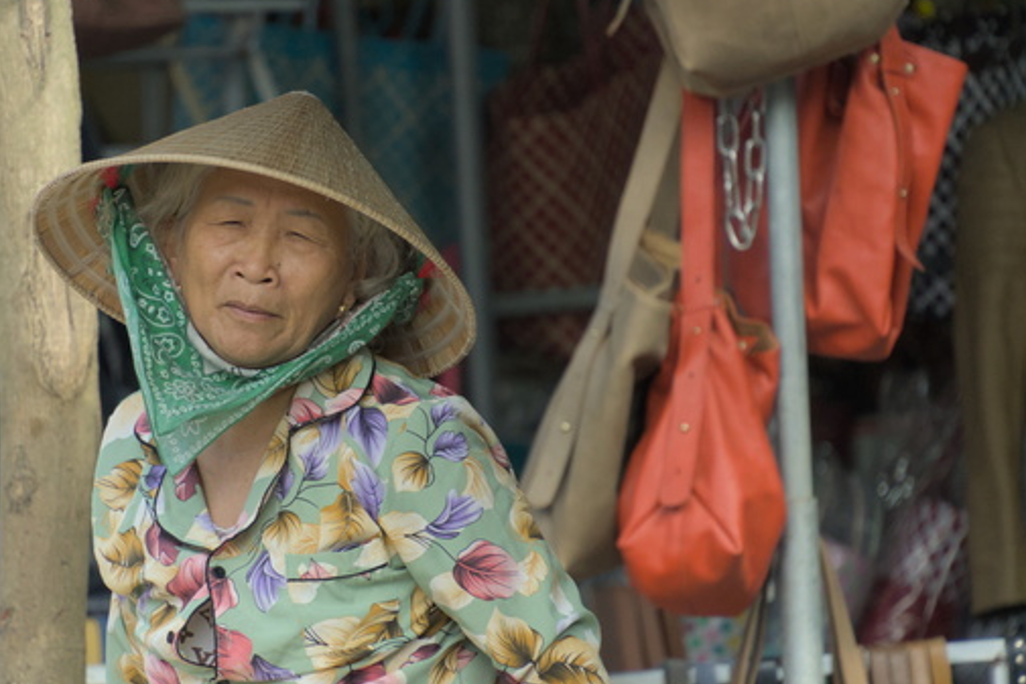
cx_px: 280
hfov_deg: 2.9
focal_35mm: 706
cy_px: 392
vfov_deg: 1.9
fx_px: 20126
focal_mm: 300
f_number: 6.3
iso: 500
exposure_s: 1/500
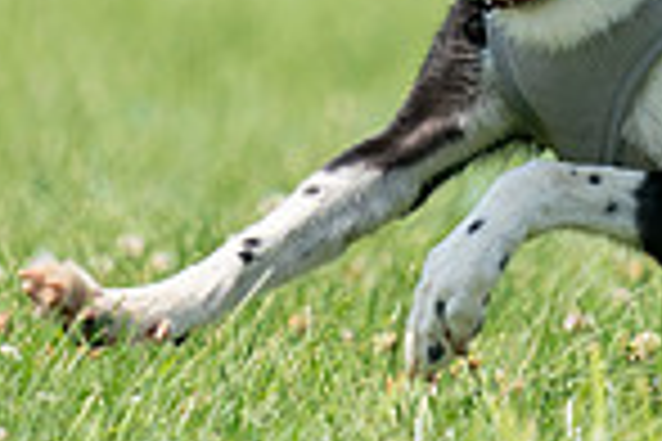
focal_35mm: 2188
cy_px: -245
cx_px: 585
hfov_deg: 0.9
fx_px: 40232
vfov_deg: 0.6
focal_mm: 553
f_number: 6.3
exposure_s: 1/4000
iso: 1250
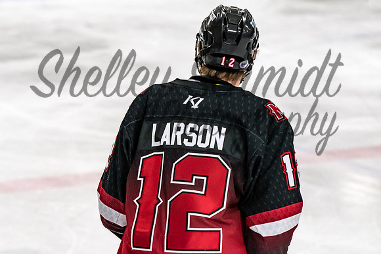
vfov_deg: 6.1
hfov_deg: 9.2
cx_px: 170
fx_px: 2369
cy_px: 140
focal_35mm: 224
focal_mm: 135
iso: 1600
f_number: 3.5
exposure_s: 1/800
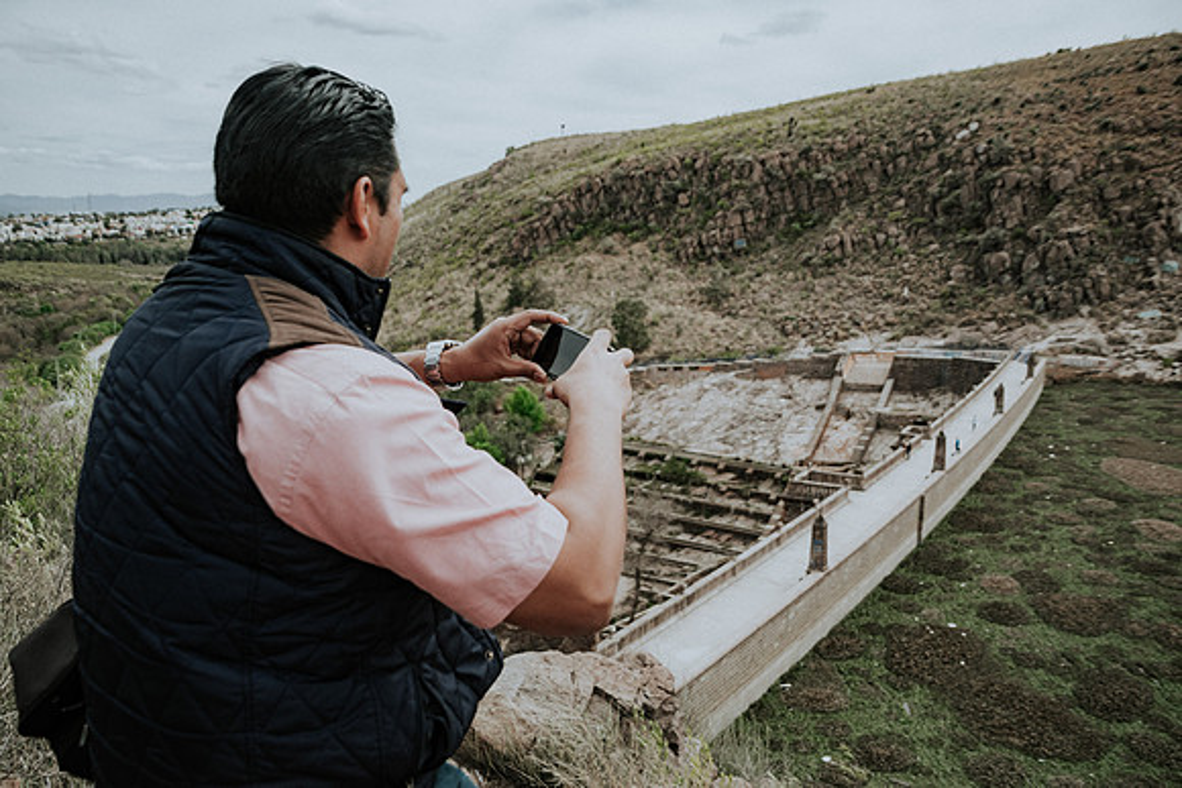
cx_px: 591
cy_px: 394
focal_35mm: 33
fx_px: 1084
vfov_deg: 40.0
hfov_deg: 57.2
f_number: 3.5
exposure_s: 1/2500
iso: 250
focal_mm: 22
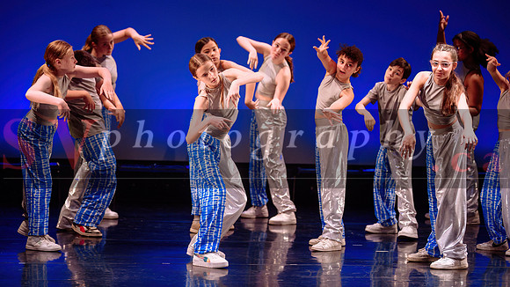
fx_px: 2072
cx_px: 234
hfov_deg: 14.0
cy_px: 104
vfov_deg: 7.9
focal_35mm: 153
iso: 1600
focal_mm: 135
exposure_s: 1/250
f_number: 2.8
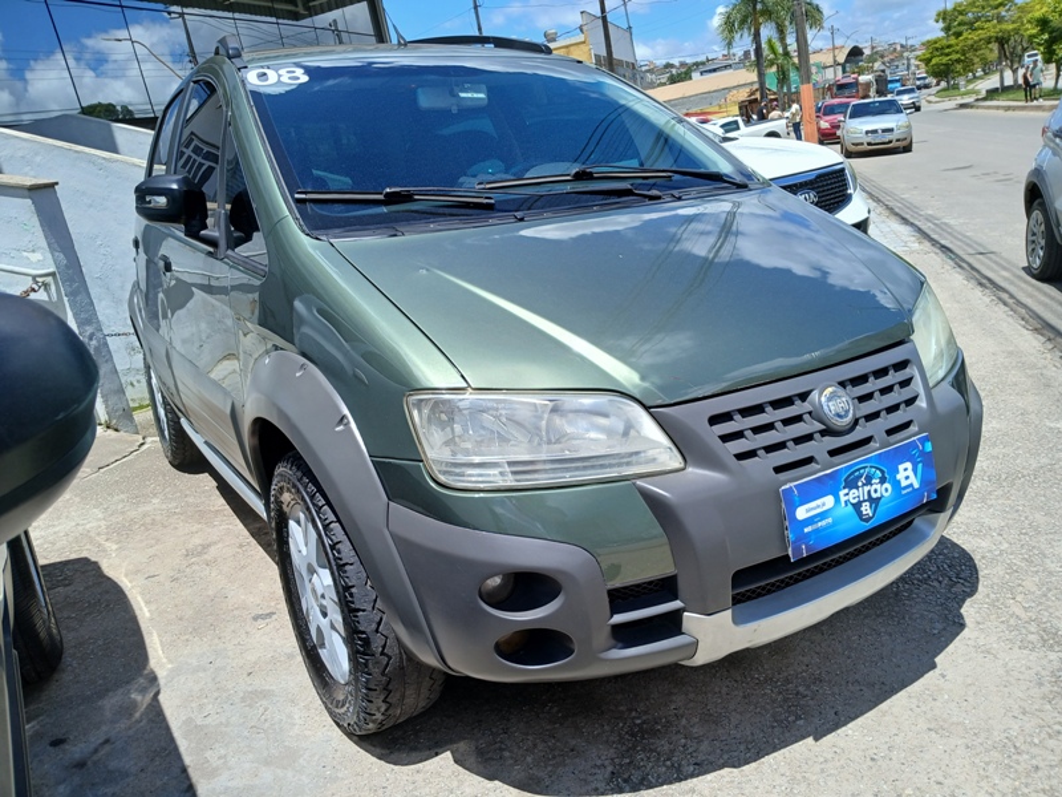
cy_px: 398
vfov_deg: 53.1
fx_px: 798
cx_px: 531
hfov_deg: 67.3
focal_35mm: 26
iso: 20
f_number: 1.8
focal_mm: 3.98
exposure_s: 1/483
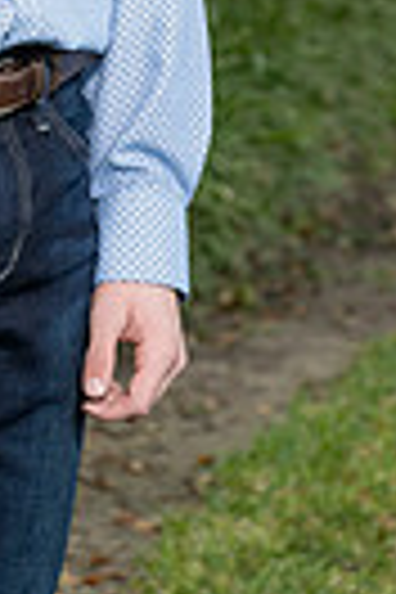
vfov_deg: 5.8
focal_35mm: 348
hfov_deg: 3.9
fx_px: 5742
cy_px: -374
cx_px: -207
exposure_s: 1/250
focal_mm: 102
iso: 400
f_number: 6.3
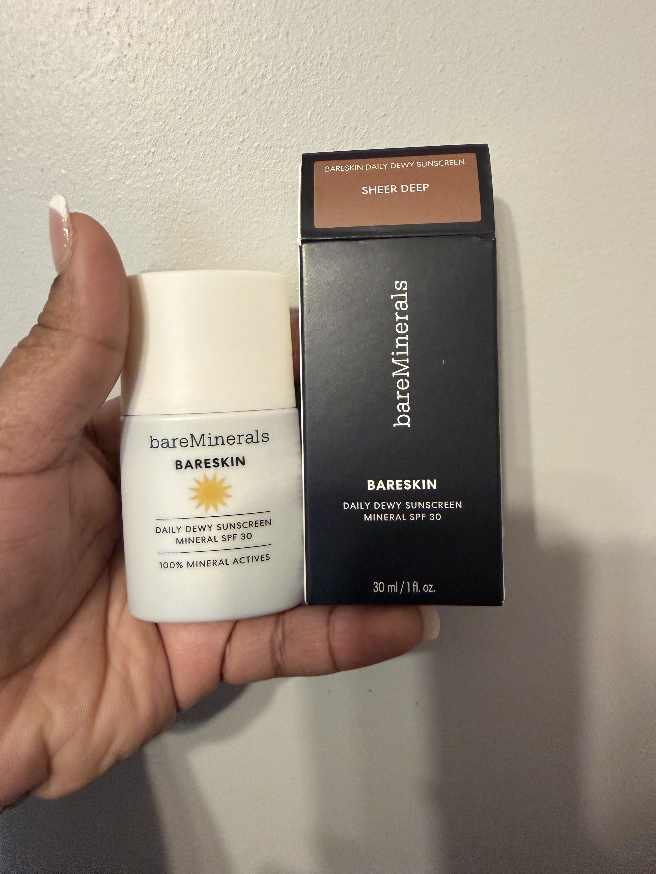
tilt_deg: -10.5
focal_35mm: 24
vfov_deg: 71.6
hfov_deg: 56.8
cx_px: 328
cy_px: 437
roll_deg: -0.4
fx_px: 606
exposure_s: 1/60
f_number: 2.2
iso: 640
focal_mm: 2.22
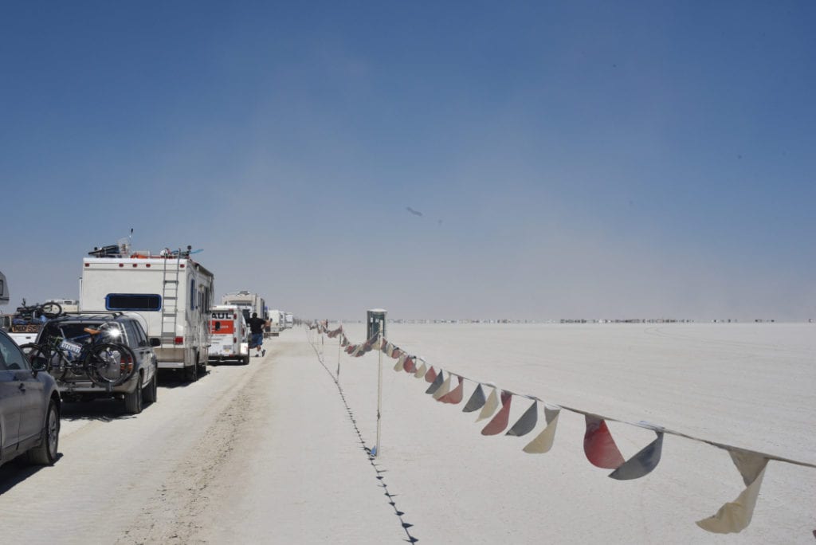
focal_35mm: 50
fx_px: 1134
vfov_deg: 27.0
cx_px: 408
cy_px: 272
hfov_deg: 39.6
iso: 1000
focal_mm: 50
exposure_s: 1/2000
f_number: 16
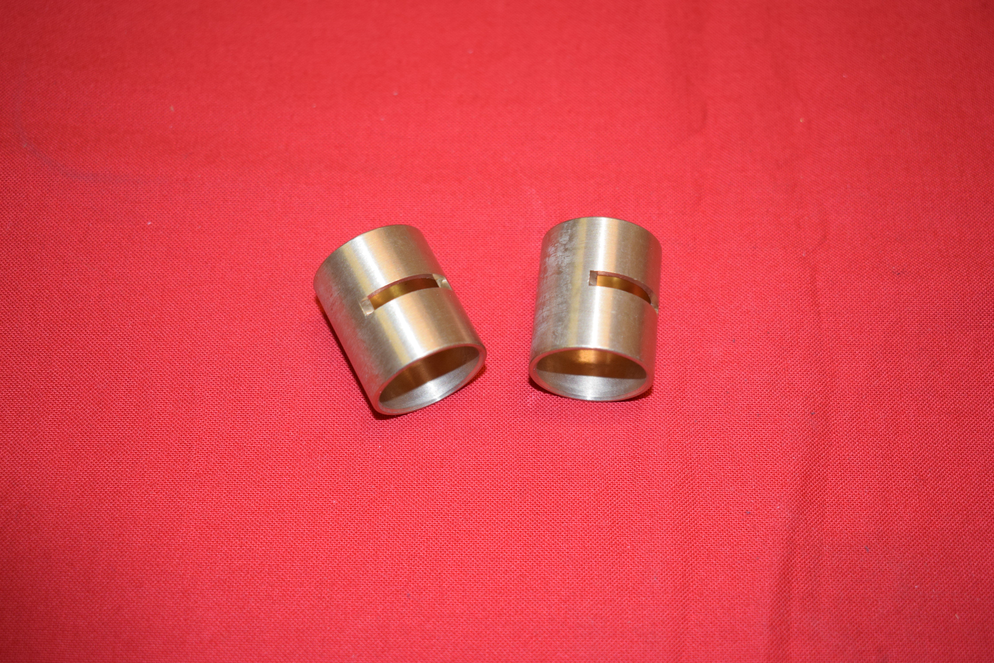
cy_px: 332
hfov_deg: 37.8
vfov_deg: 25.8
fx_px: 1450
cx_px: 497
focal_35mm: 52
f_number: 4.5
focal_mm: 35
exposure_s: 1/80
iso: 500
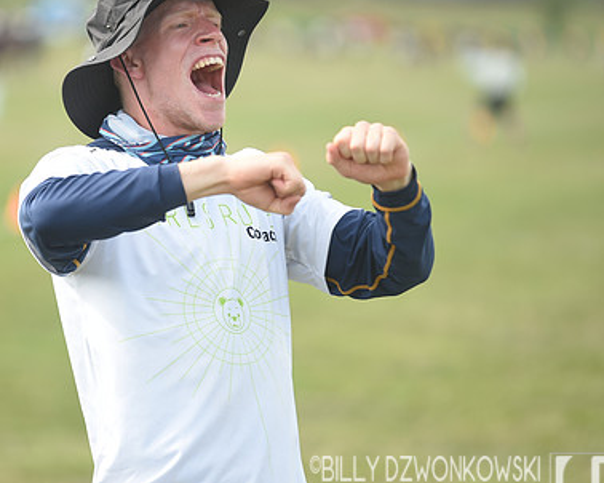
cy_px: 226
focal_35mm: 288
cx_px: 208
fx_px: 5146
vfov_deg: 5.4
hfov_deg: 6.7
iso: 100
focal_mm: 200
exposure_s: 1/400
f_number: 3.2
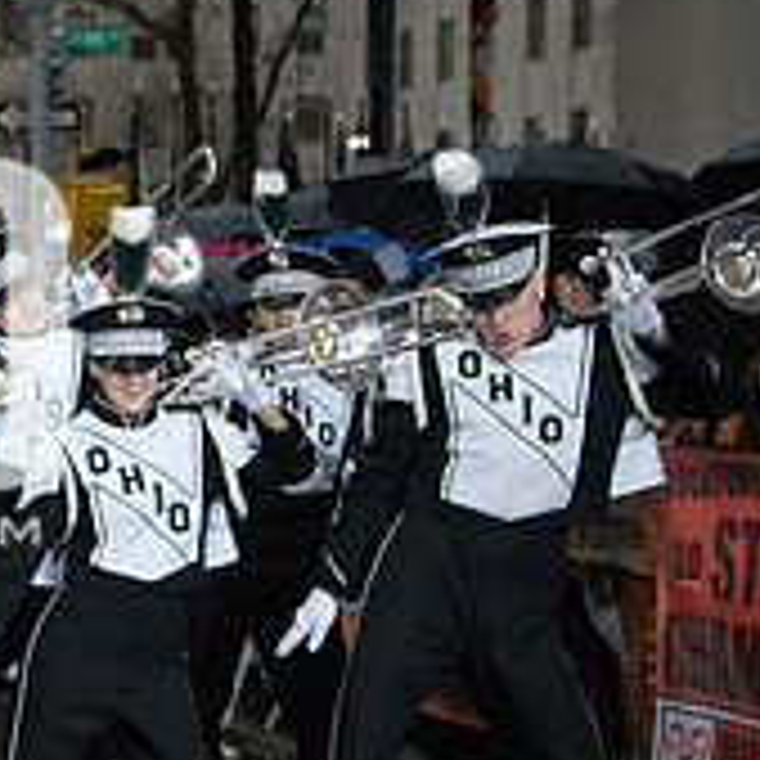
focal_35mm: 111
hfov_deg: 14.9
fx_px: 2757
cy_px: 371
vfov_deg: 15.7
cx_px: -270
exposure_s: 1/4000
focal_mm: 38
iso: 10000
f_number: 2.8
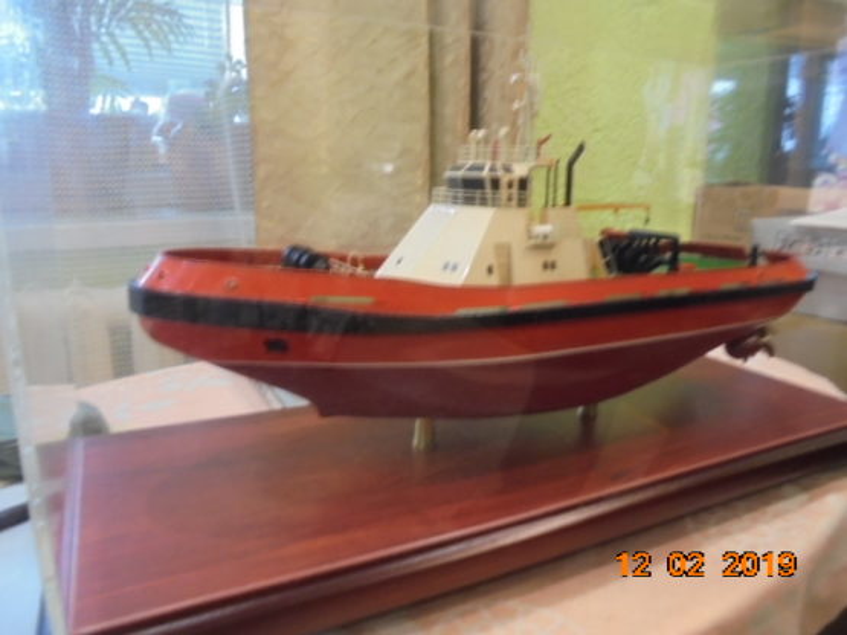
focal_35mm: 26
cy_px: 318
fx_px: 636
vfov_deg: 53.0
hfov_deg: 67.3
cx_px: 424
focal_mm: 4.6
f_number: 3.5
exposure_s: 1/8
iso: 400
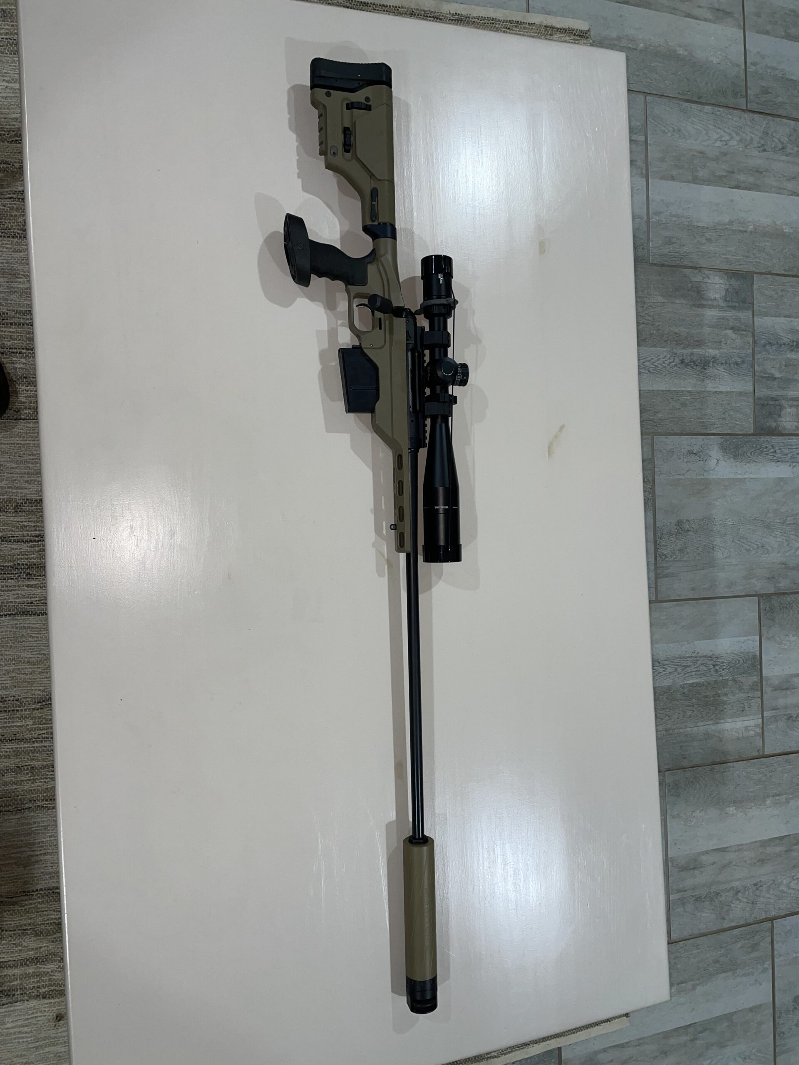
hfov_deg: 53.1
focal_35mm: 26
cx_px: 400
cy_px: 532
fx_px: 800
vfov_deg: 67.3
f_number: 1.6
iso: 50
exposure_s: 1/20
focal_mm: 4.2
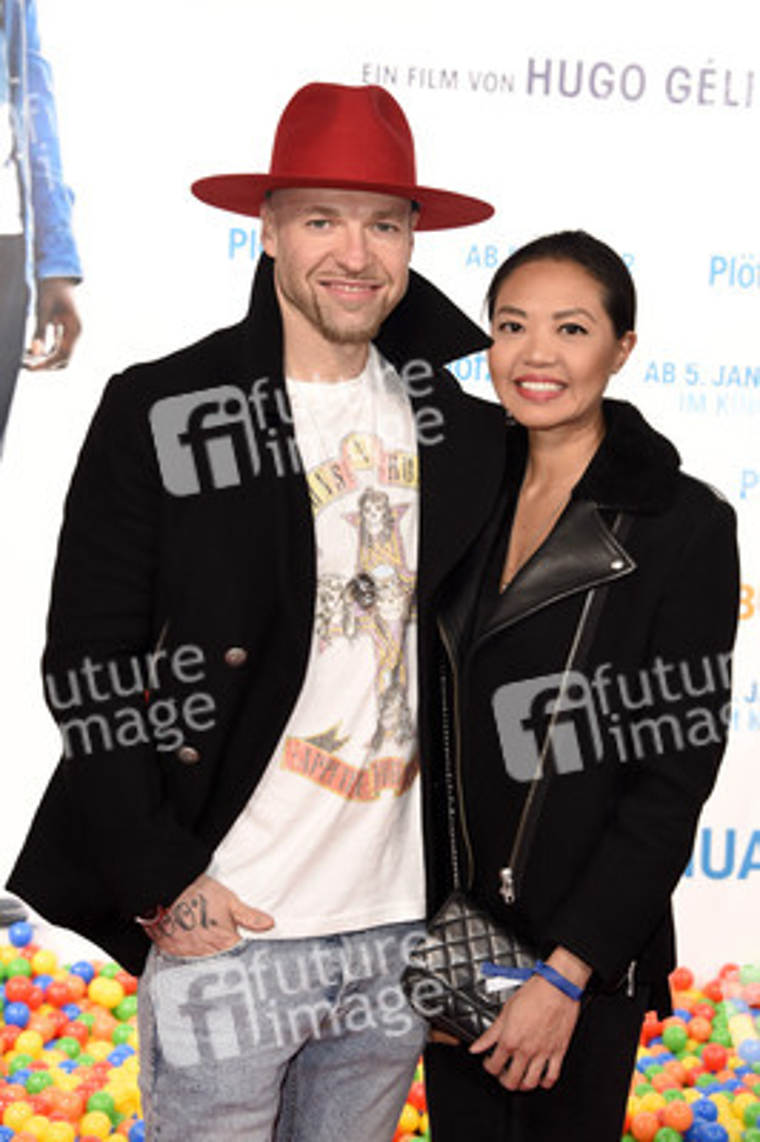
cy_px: 571
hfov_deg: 21.9
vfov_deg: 32.4
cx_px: 380
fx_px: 1967
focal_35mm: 62
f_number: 5.6
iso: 500
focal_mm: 62
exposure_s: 1/200
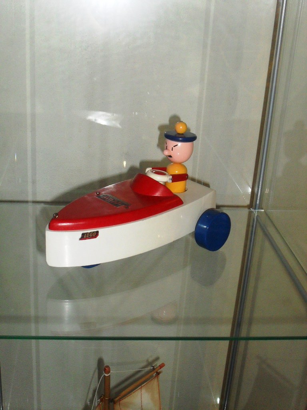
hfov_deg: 29.7
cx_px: 154
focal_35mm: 49
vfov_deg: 38.9
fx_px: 579
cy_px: 205
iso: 200
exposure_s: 1/45
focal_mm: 8.7
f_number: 3.9
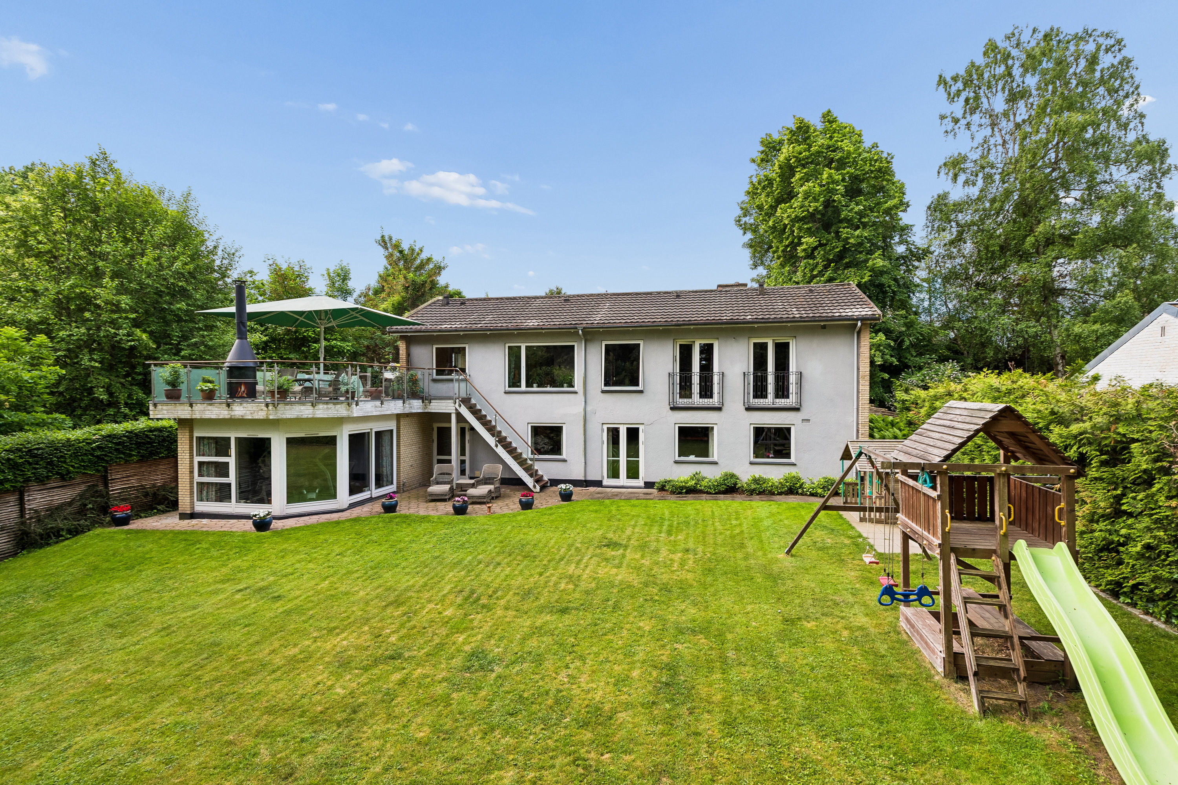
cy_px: 392
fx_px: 589
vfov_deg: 67.4
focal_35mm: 18
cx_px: 589
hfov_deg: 90.0
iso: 250
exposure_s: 1/125
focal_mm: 18
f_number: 9
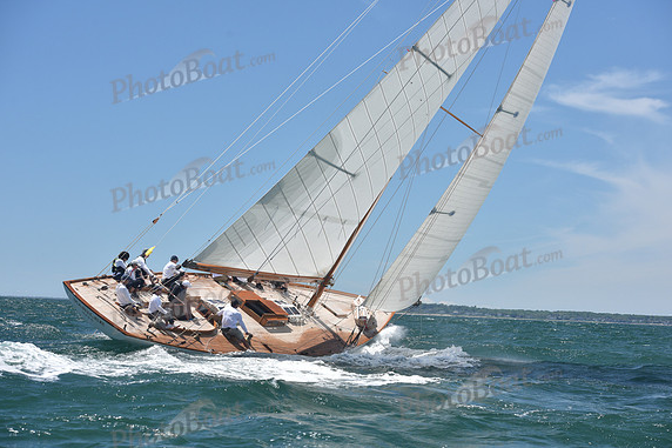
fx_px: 1325
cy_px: 226
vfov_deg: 19.2
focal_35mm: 71
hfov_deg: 28.5
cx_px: 337
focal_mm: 70
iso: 320
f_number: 7.1
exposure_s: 1/800
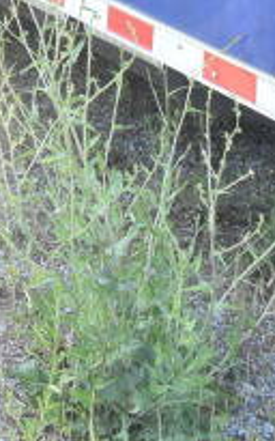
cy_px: -516
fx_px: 1719
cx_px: -120
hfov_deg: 8.9
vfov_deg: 12.4
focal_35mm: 143
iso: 1600
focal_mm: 21
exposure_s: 1/250
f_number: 10
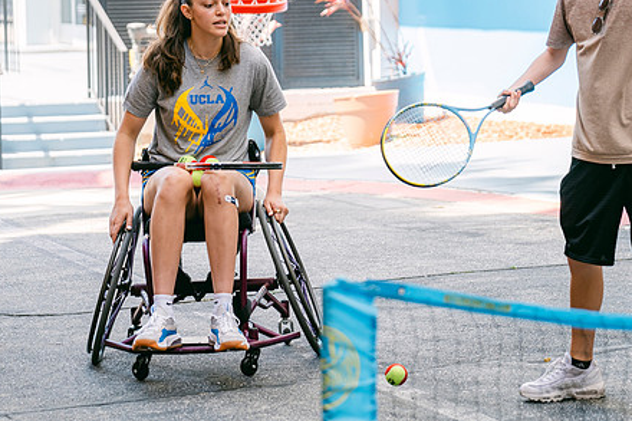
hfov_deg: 13.4
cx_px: 303
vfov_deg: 9.0
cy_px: 146
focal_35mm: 153
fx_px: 2685
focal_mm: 77.3
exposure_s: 1/340
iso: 160
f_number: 2.8
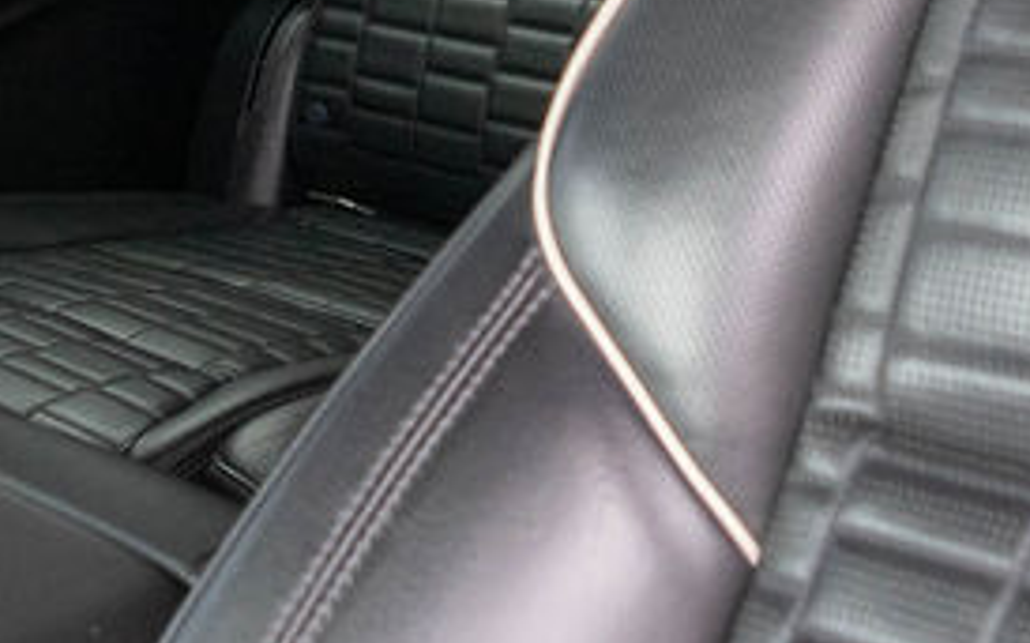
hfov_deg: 20.2
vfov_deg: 12.1
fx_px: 2890
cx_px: 568
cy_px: -310
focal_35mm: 103
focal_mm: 18
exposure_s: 1/500
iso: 1000
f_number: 3.5
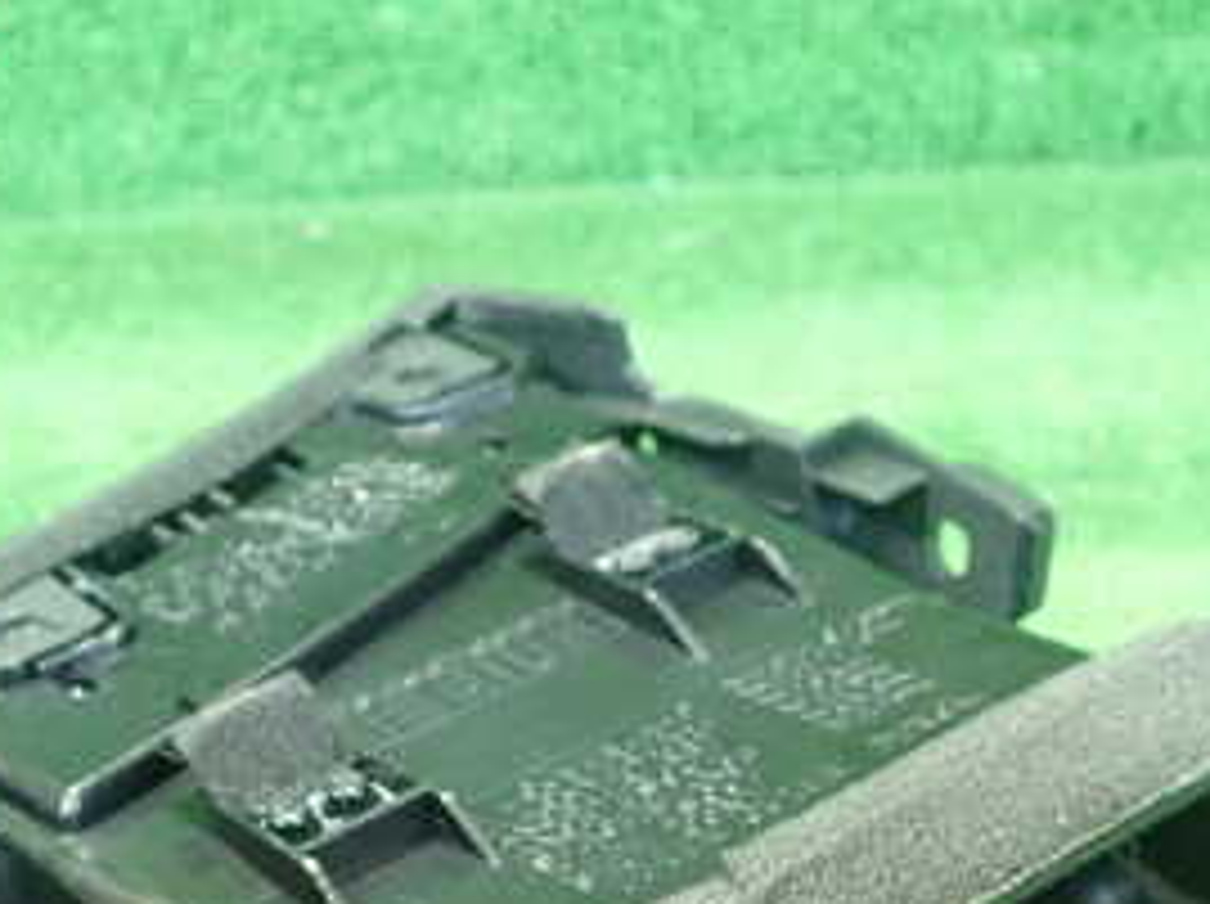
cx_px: 495
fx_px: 2339
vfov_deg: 20.9
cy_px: 971
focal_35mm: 67
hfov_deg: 28.9
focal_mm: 5.5
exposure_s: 1/80
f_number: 2.3
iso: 800
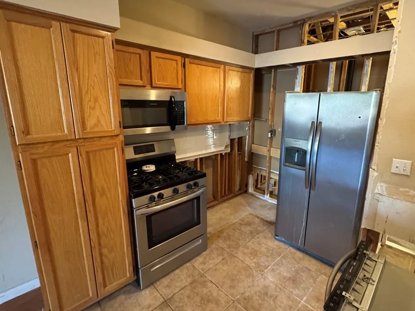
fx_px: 216
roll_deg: -1.2
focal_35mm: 18
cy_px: 150
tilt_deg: -13.9
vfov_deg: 71.6
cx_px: 224
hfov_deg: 87.6
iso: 1250
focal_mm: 2.22
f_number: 2.2
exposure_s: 1/60
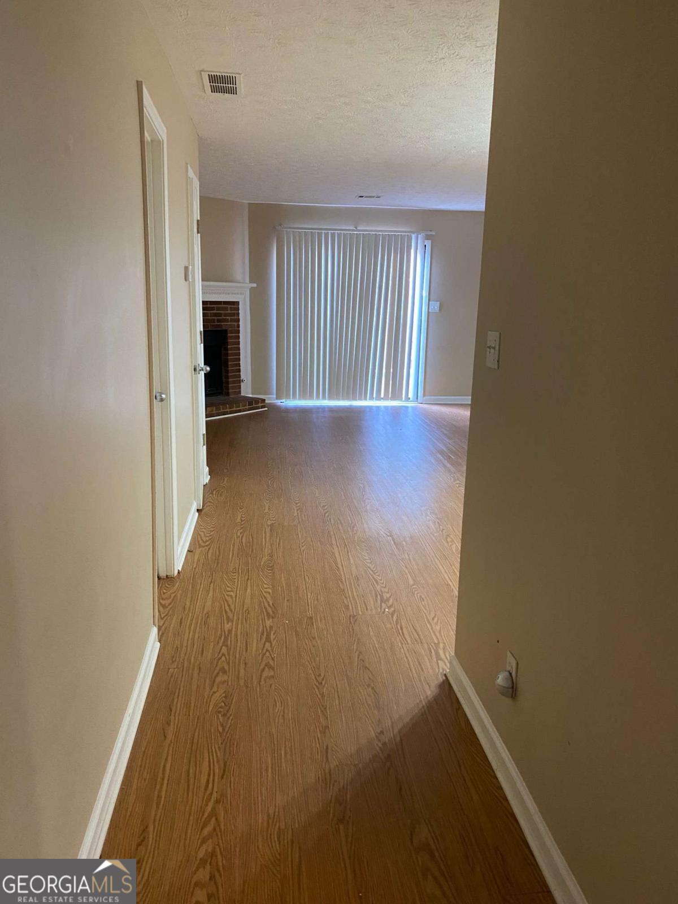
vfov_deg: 67.3
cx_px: 339
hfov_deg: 53.1
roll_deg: -1.3
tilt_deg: -9.7
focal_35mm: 26
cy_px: 452
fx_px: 679
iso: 320
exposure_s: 1/40
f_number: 1.8
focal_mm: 4.25
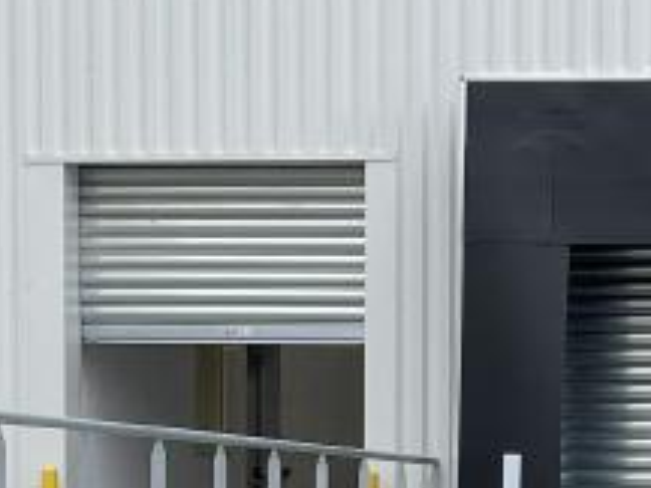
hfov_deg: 12.8
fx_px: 2896
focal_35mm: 154
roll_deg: -0.6
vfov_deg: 9.4
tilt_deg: -3.7
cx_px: 512
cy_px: 657
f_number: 1.6
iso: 32
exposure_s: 1/558
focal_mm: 4.2
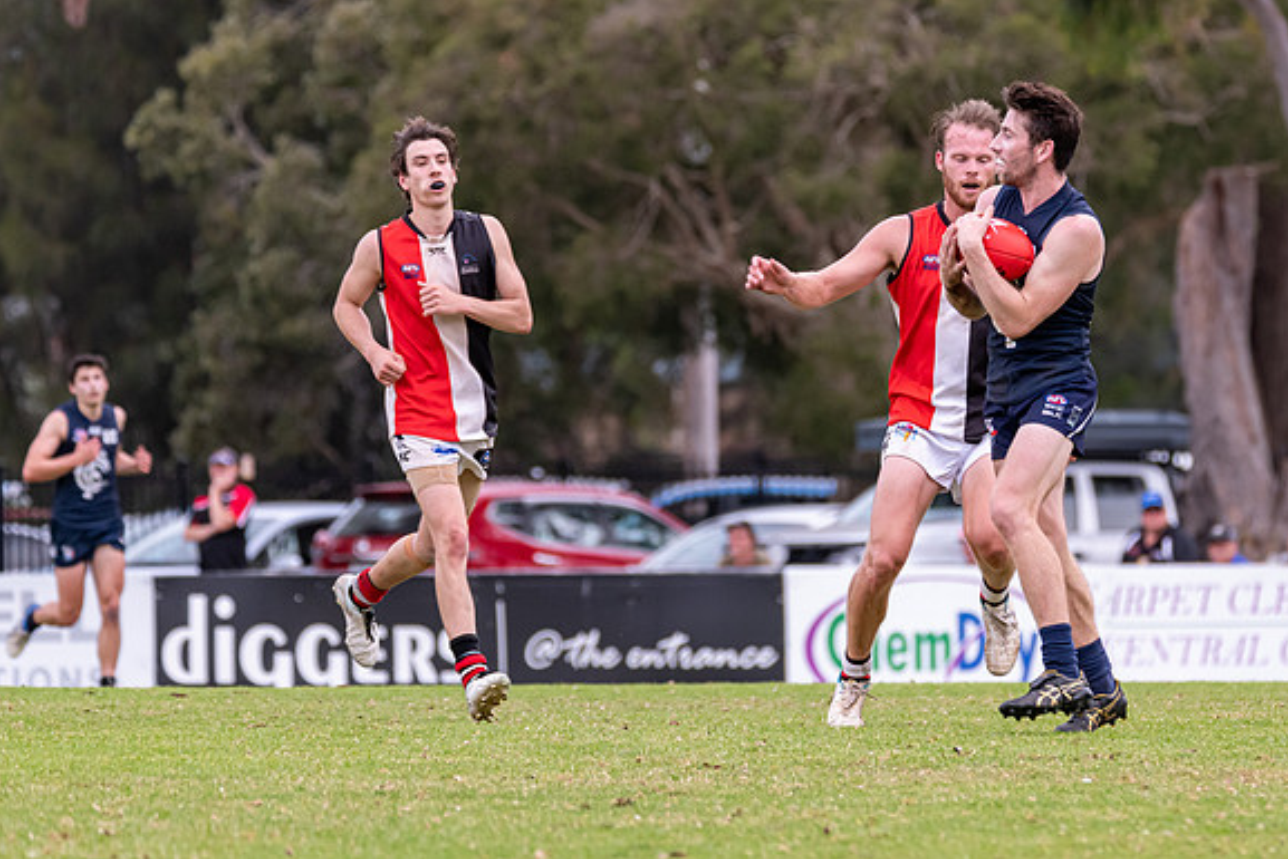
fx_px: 16067
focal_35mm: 449
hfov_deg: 4.6
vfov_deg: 3.1
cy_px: 322
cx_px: 883
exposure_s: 1/500
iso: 1250
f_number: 6.3
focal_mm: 320
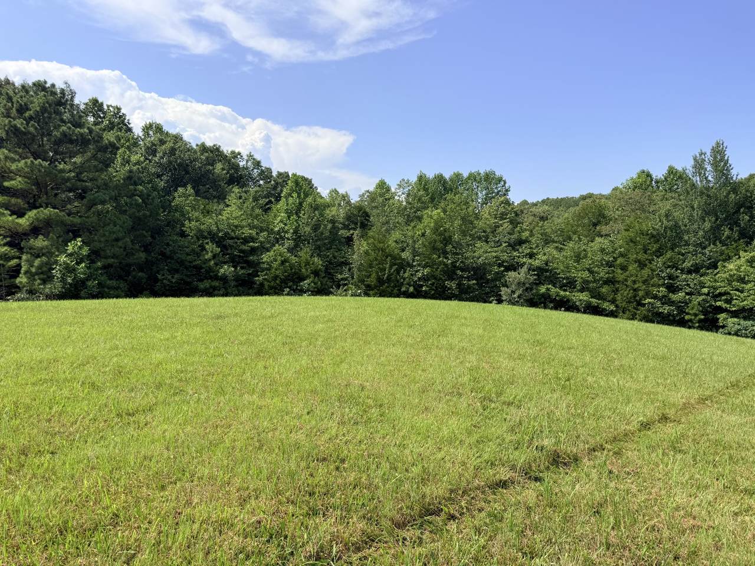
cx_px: 378
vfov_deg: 56.8
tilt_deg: -5.3
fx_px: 523
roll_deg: -0.8
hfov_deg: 71.6
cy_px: 283
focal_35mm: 24
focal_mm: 6.76
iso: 80
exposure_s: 1/4405
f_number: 1.78
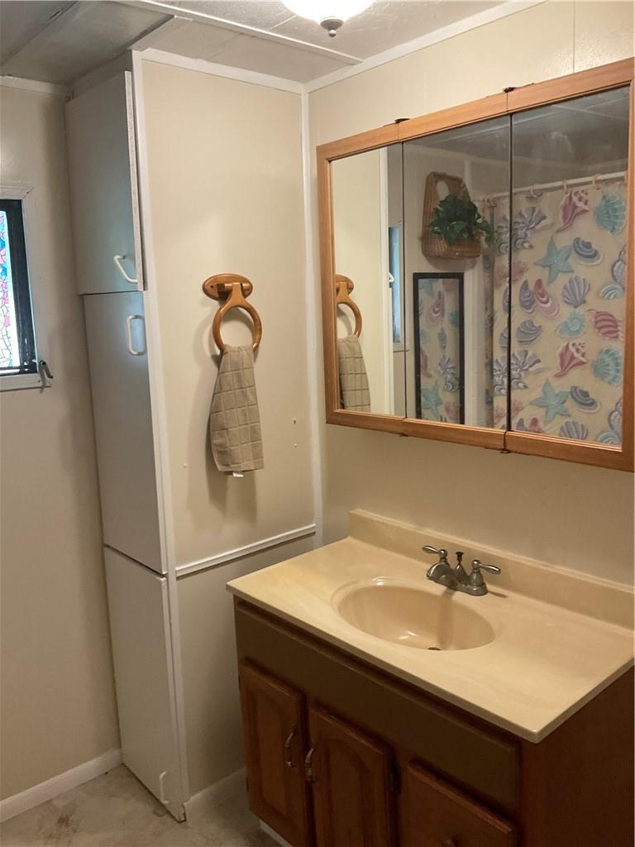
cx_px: 318
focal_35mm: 29
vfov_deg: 61.7
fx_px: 709
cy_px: 424
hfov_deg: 48.2
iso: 100
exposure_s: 1/60
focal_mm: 3
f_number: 1.8
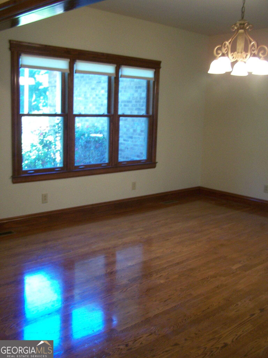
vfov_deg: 49.0
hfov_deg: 37.7
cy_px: 179
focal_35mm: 38
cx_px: 134
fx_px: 392
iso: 160
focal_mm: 6.3
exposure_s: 1/15
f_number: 2.8
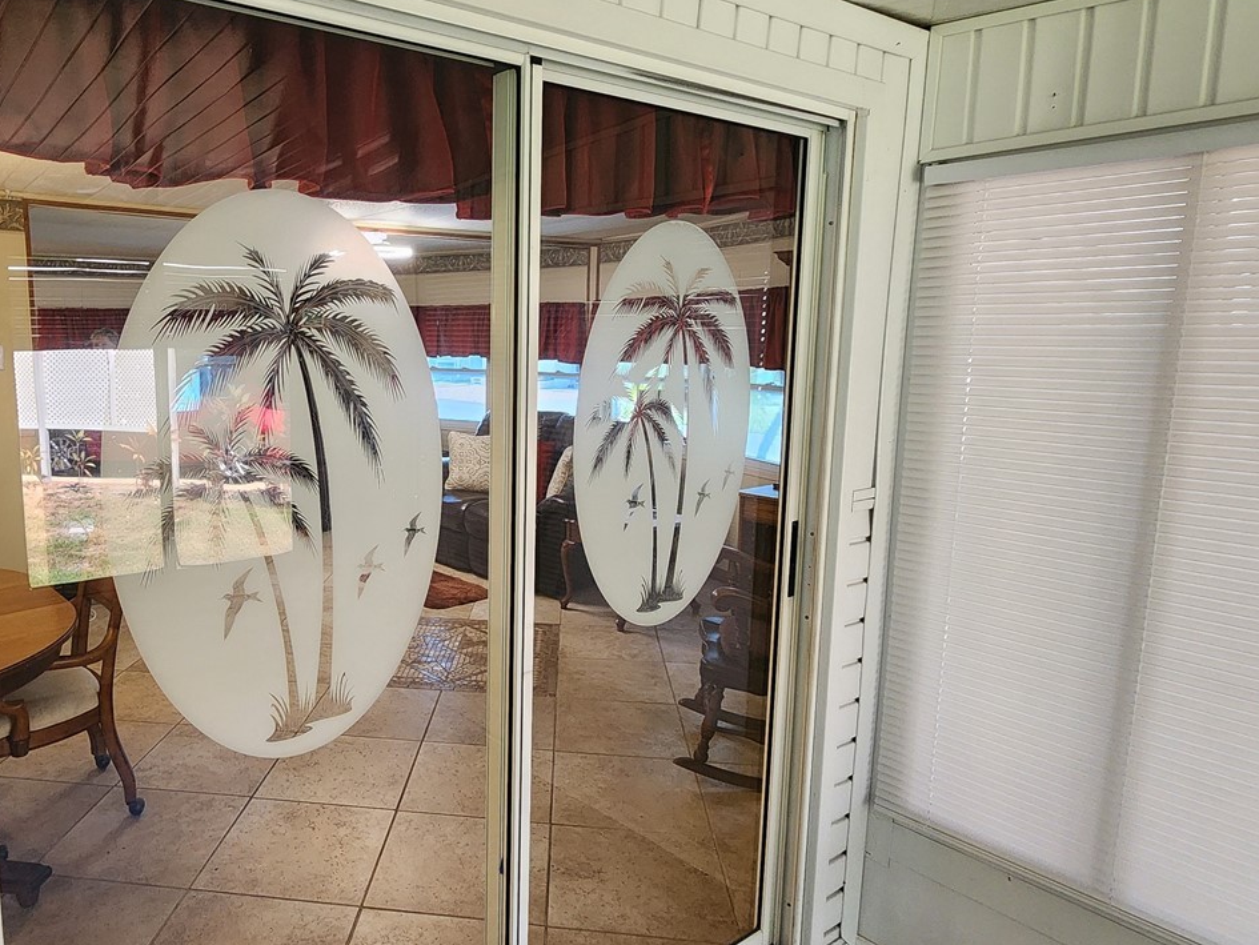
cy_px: 468
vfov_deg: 61.1
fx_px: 800
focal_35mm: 22
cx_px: 418
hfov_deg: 74.0
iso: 250
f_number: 2.2
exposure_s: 1/60
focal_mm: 2.2
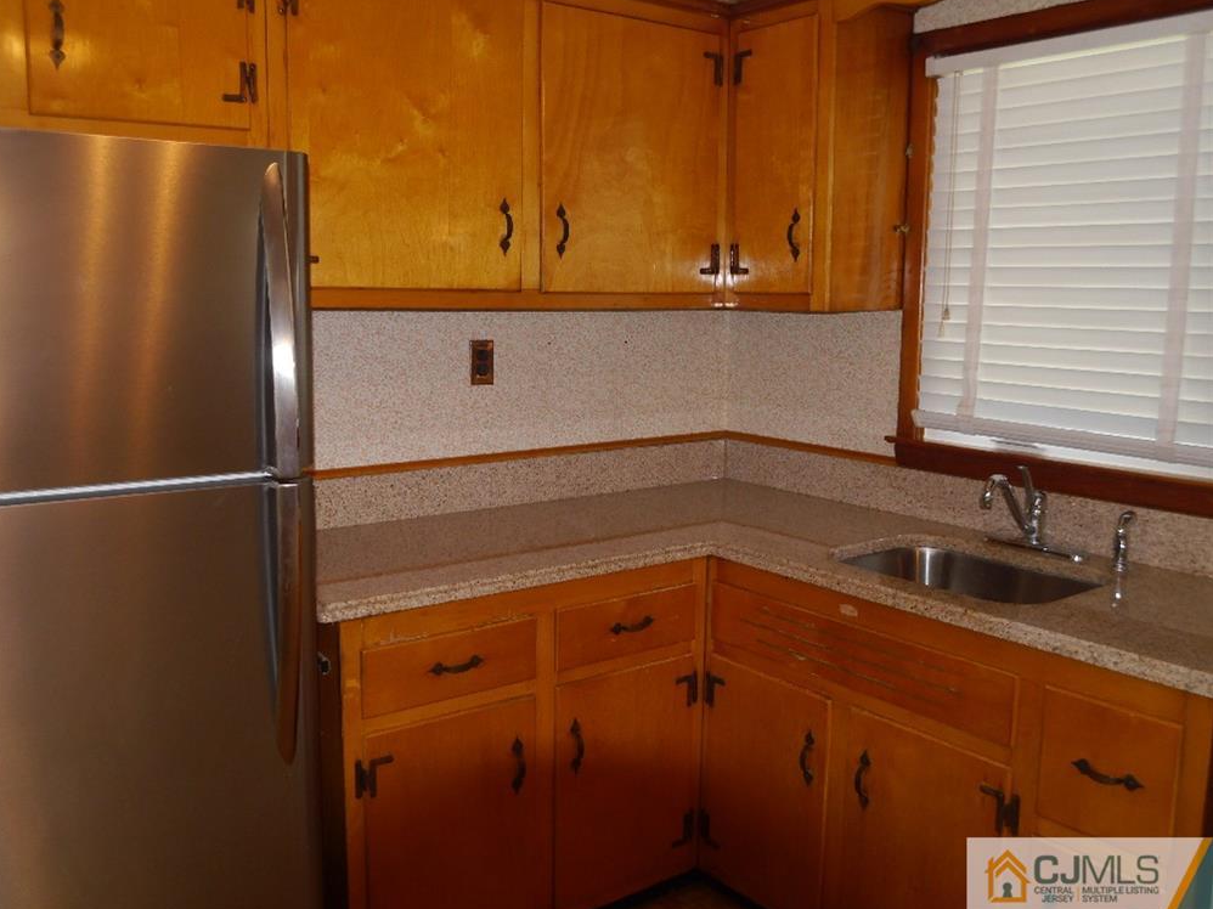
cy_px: 447
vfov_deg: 35.1
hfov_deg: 45.8
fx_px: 1436
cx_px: 593
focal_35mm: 41
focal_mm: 20
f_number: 4.5
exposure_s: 1/60
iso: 800
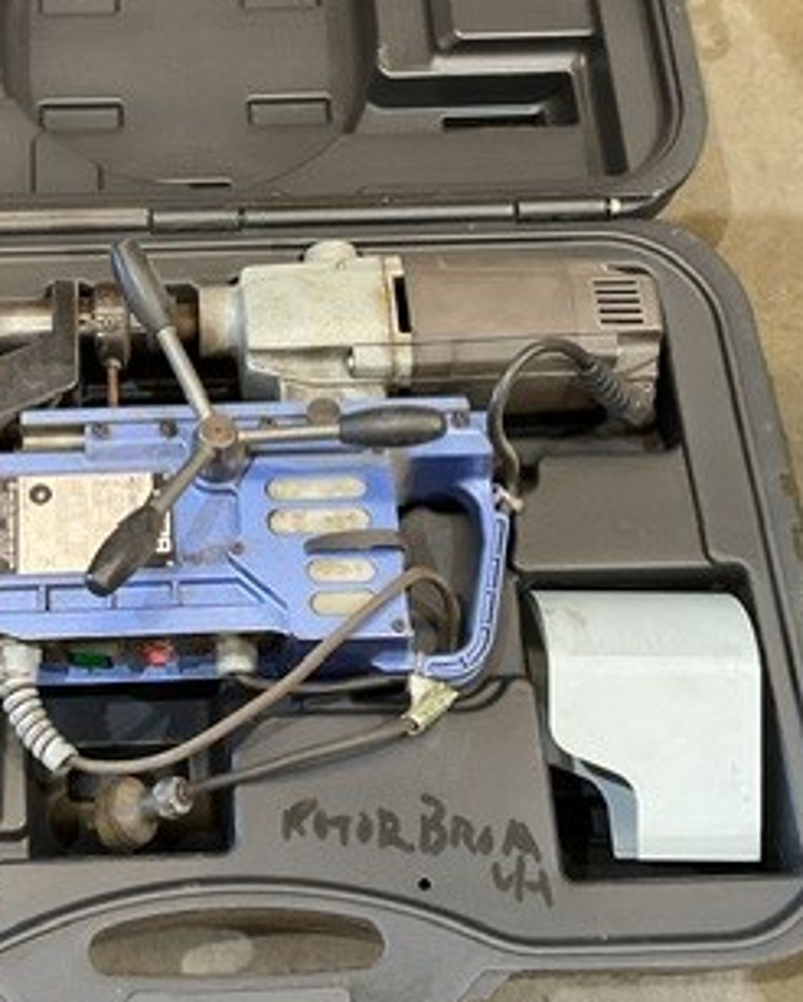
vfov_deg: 31.8
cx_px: 163
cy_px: 395
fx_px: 1751
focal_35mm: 59
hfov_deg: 25.4
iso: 200
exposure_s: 1/60
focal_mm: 3
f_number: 1.8
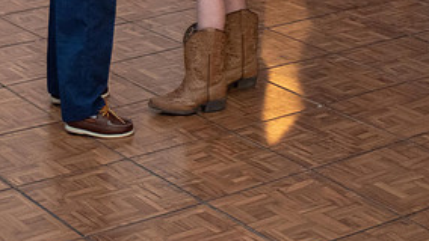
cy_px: -63
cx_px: 145
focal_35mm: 120
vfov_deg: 9.9
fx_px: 1366
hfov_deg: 17.8
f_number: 4.2
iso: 1800
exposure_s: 1/60
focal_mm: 30
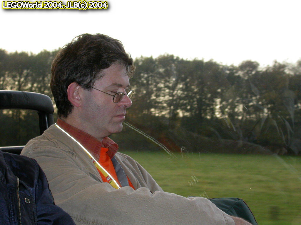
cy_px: 112
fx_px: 678
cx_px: 150
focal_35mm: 78
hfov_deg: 25.0
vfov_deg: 18.9
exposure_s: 1/60.3
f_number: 3.5
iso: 100
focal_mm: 16.2
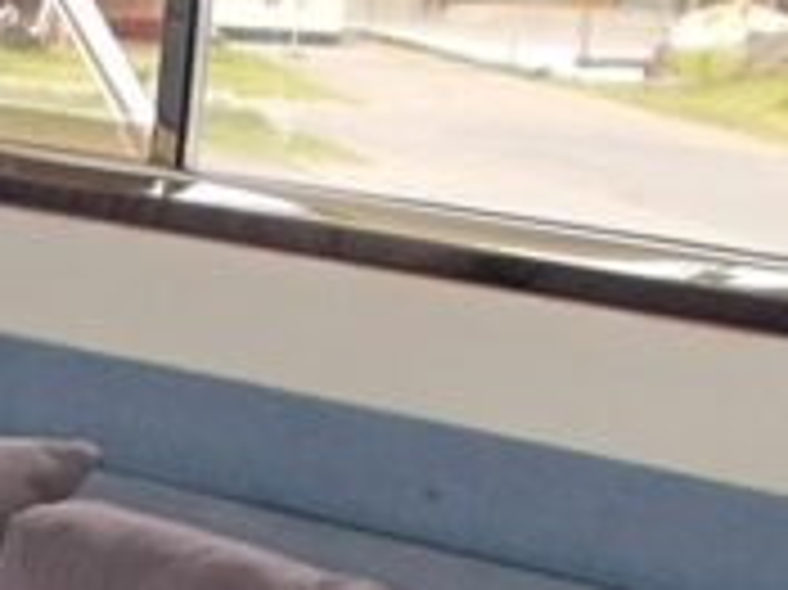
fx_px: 3458
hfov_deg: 12.7
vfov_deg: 9.4
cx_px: -149
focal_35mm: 152
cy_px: 964
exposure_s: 1/40
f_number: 3.2
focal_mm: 4.6
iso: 80
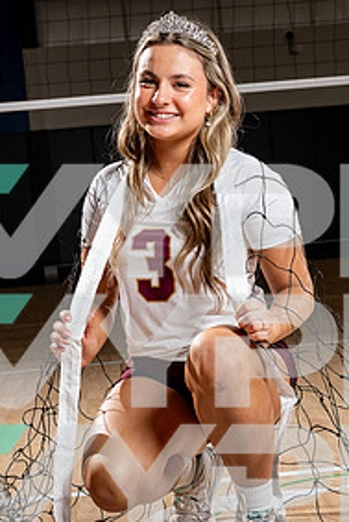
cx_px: 194
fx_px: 1293
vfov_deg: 22.8
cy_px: 352
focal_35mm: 89
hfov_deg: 15.4
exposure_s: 1/250
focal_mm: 56
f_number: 8
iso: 100
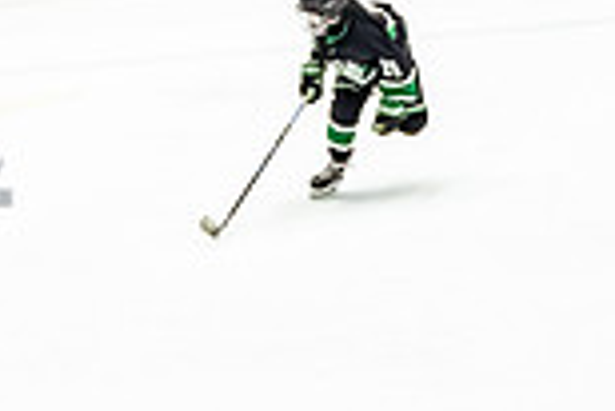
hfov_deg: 10.9
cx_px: -156
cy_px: 146
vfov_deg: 7.4
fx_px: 3163
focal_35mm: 185
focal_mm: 33
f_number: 2.8
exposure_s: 1/1000
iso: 2500
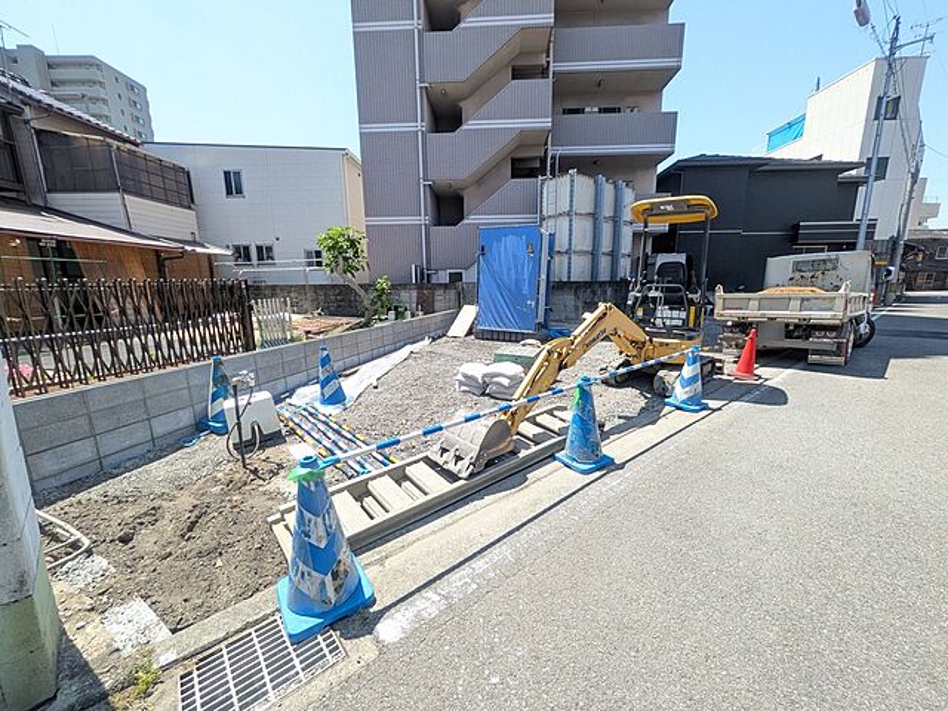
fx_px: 383
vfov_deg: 85.7
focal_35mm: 14
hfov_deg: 102.1
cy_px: 356
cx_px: 474
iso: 50
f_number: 2.2
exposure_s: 1/646
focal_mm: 1.83
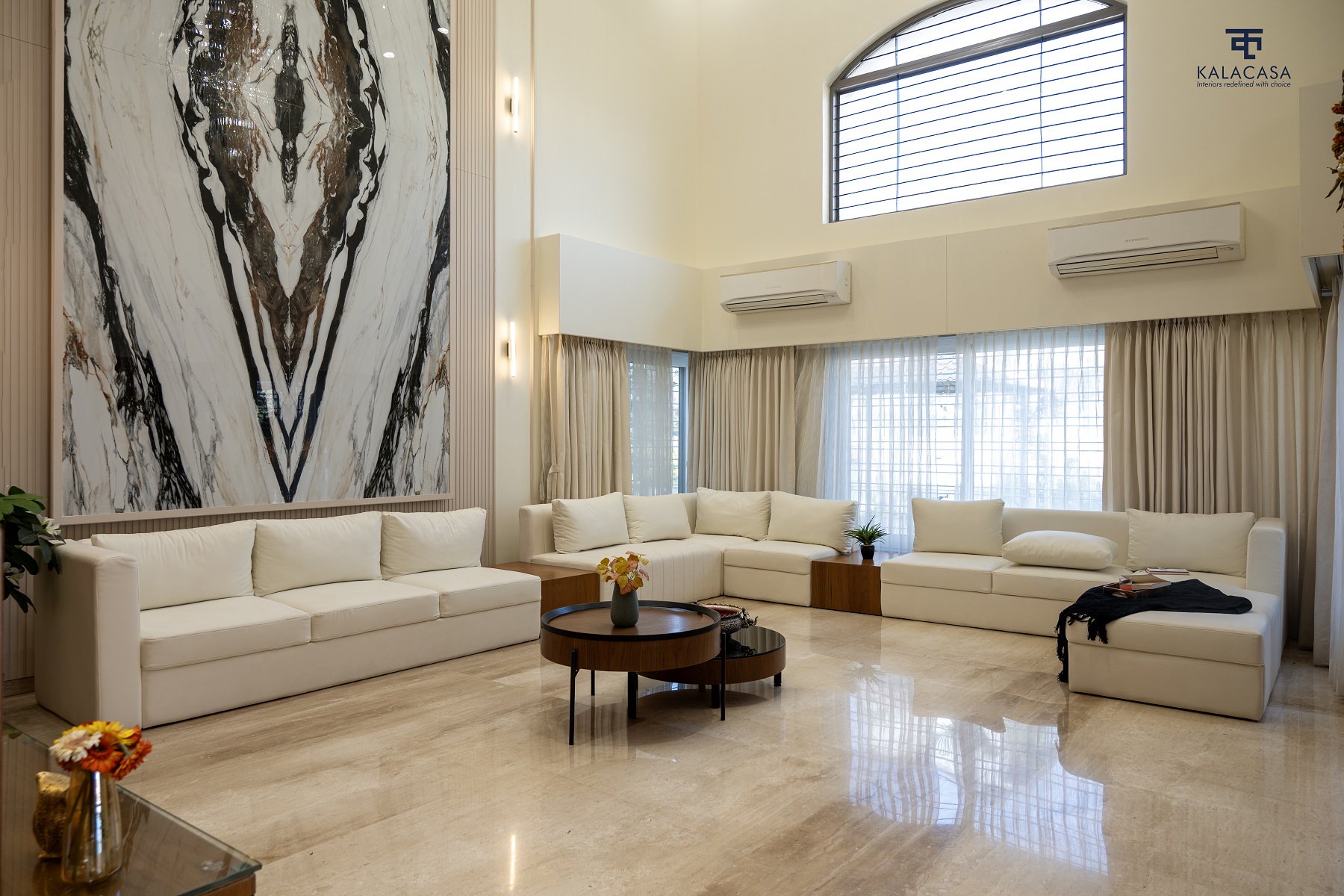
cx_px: 672
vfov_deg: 53.1
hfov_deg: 73.7
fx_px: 896
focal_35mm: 24
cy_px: 448
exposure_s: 1/20
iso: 125
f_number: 5
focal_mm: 24
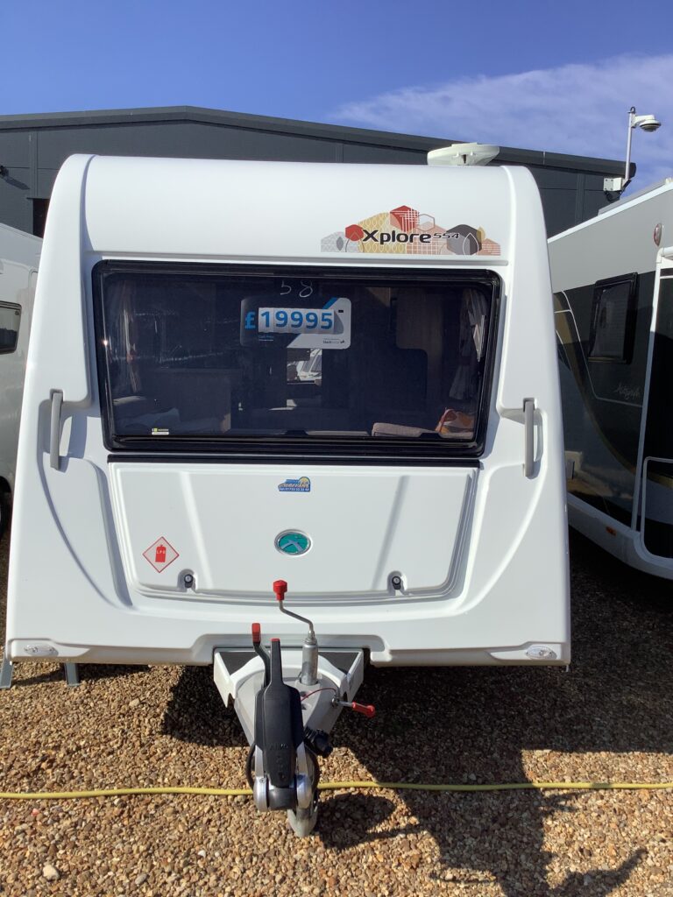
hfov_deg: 45.4
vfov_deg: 58.4
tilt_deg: -5.6
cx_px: 336
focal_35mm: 31
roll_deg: -2.4
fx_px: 804
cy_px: 448
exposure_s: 1/2632
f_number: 2.4
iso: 25
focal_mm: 3.3
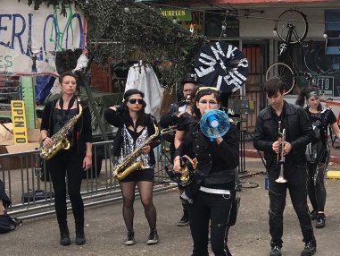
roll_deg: +0.0
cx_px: 394
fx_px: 766
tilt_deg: -6.3
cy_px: 141
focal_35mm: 78
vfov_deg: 18.9
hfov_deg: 23.2
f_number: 2.2
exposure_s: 1/625
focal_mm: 4.15
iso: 25
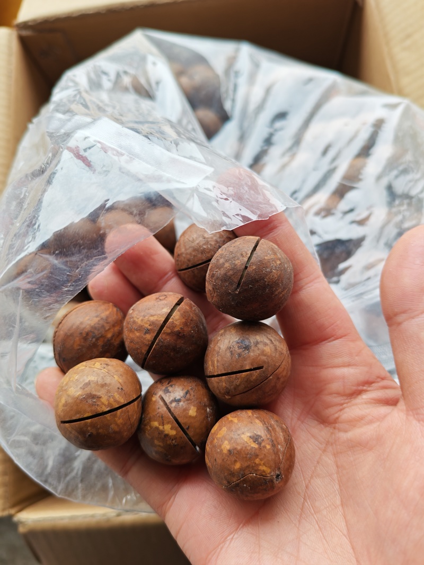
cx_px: 212
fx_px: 441
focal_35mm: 27
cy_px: 282
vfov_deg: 65.3
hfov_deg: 51.3
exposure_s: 1/100
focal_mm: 6.12
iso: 160
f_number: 1.9
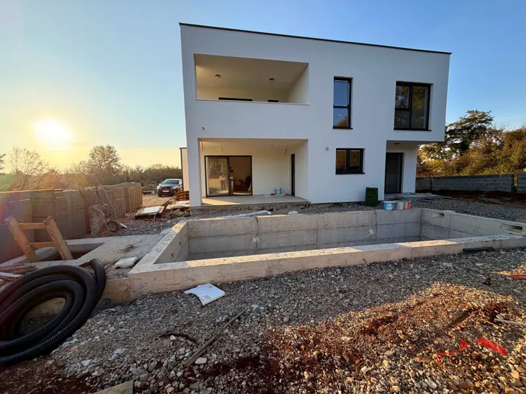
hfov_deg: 102.1
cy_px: 197
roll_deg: +0.6
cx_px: 263
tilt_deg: -4.2
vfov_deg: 85.7
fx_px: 213
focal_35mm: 14
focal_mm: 2.22
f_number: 2.2
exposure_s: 1/522
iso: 40
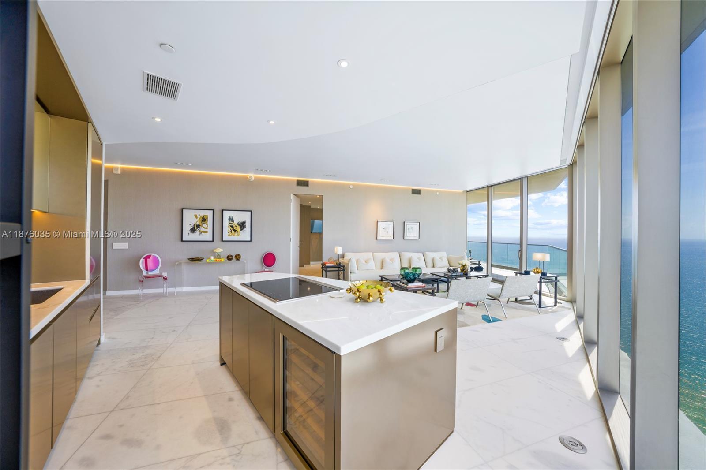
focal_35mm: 12
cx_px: 353
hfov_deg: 112.6
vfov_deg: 90.0
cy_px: 235
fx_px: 235
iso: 100
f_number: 7.1
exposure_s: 1/40
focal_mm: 12
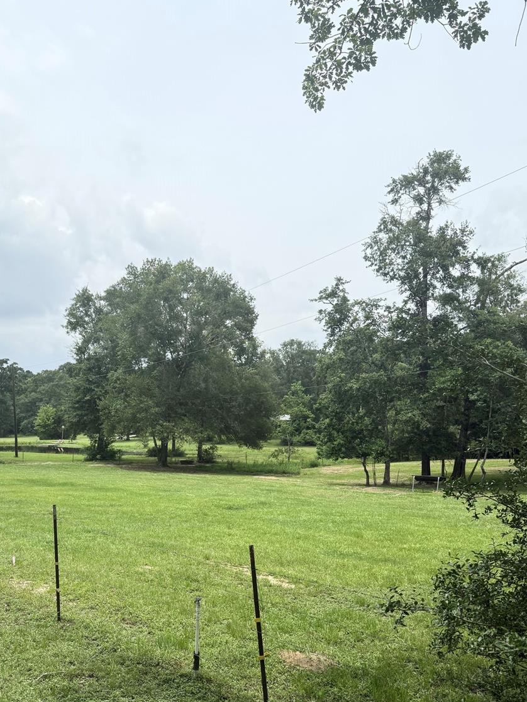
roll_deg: -0.4
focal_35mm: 33
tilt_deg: +0.4
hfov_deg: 42.6
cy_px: 427
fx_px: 670
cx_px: 196
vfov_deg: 54.9
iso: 100
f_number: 1.78
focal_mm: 6.76
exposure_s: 1/3279
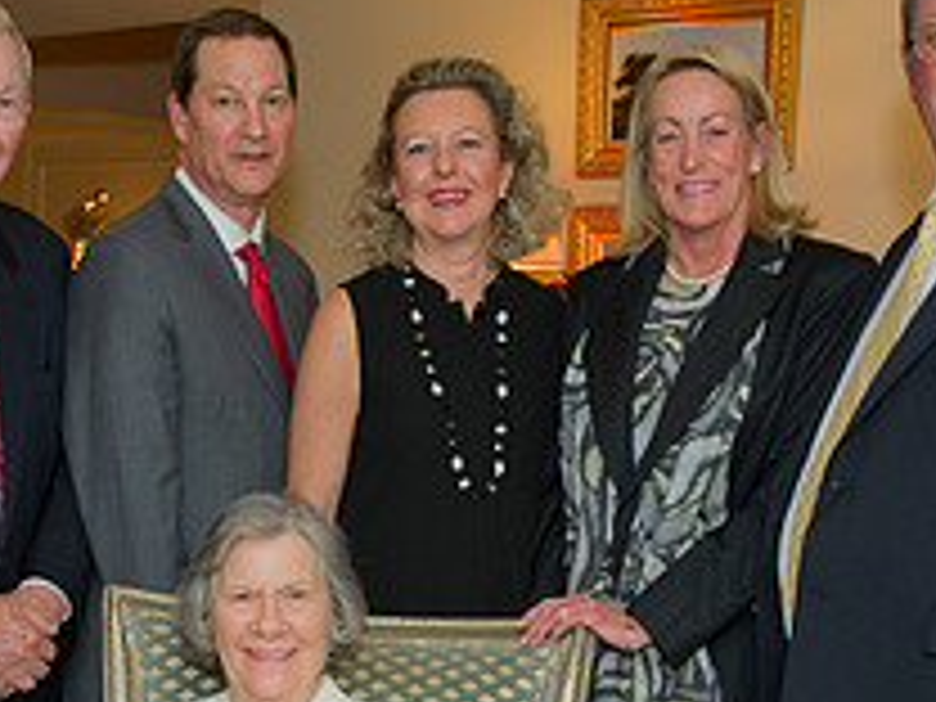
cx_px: 367
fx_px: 2325
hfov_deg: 22.7
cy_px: 766
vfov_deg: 16.7
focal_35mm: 86
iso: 1000
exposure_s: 1/60
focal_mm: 26
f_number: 5
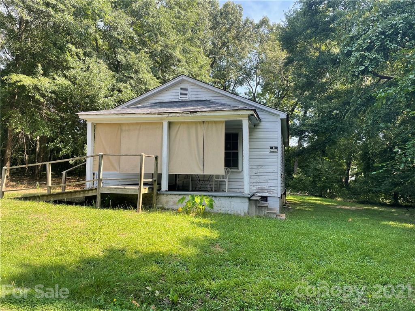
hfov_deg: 67.3
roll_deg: -1.4
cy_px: 156
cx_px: 208
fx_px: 312
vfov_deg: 53.1
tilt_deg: +4.2
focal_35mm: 26
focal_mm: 4.2
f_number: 1.6
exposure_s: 1/561
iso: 32
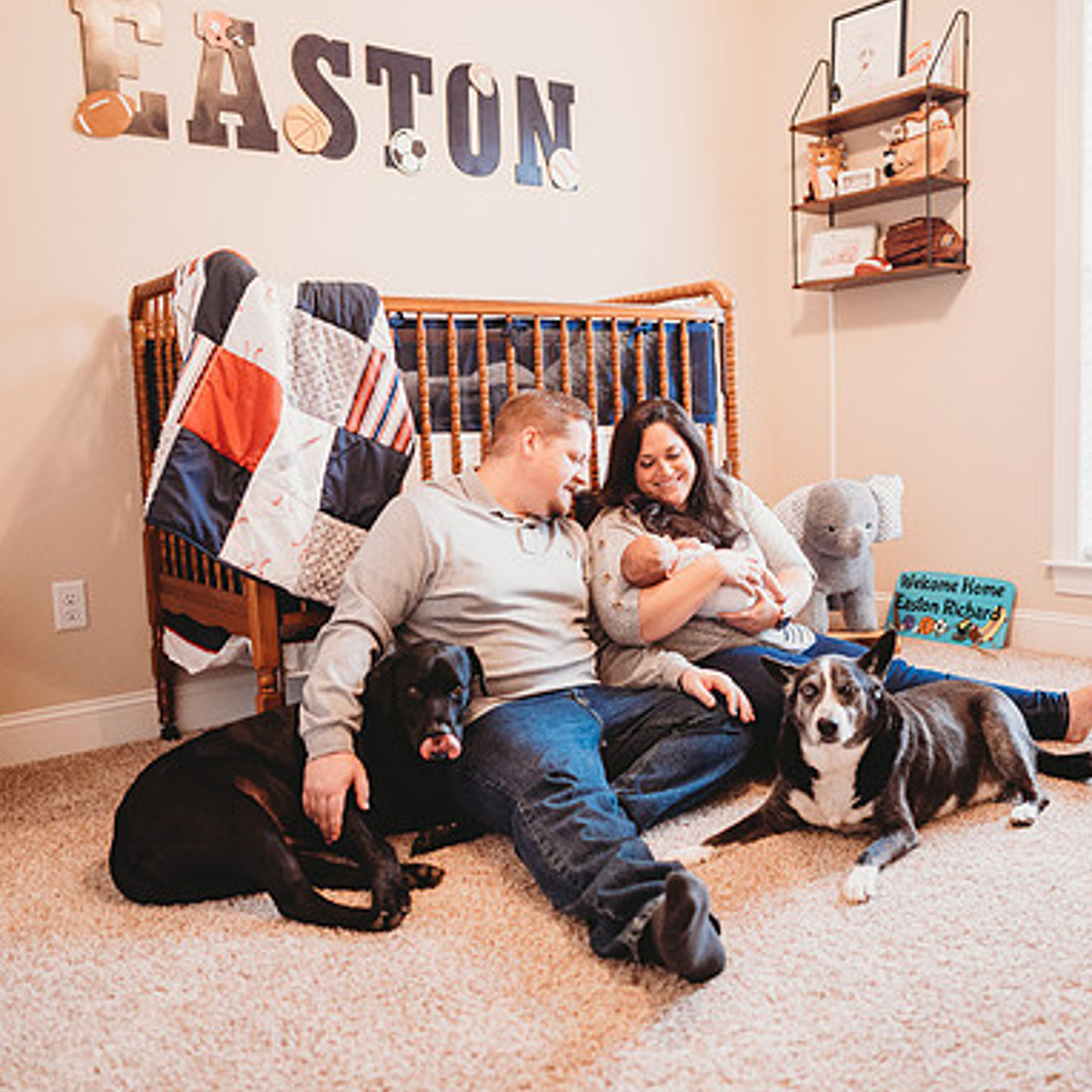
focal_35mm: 31
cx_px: 603
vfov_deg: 52.5
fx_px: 1106
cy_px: 547
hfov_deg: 52.4
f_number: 2.2
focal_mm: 24
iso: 800
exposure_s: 1/160
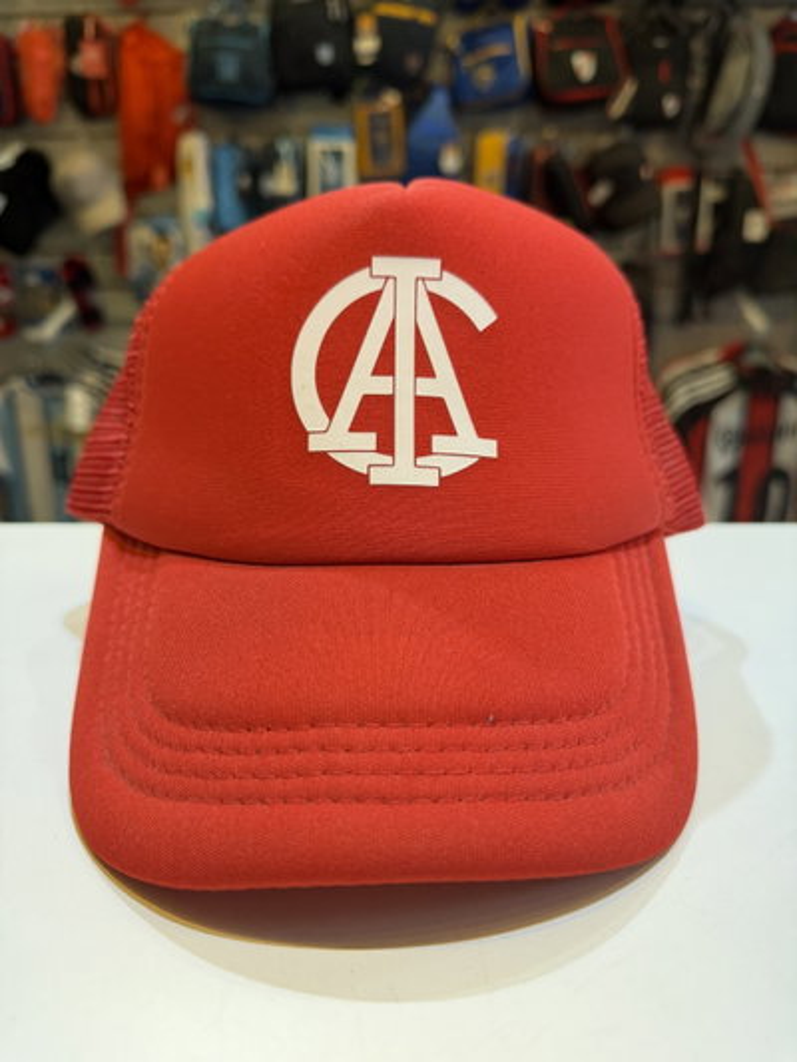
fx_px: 736
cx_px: 398
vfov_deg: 71.6
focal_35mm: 24
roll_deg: +0.7
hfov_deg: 56.8
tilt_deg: -17.2
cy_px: 531
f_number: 1.78
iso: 160
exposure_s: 1/100
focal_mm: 6.76
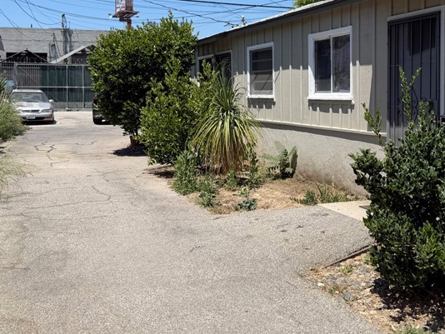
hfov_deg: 40.9
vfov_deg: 31.3
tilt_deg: -0.4
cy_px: 110
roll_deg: +0.3
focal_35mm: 46
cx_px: 284
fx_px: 592
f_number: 1.78
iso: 80
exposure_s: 1/4975
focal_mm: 6.76
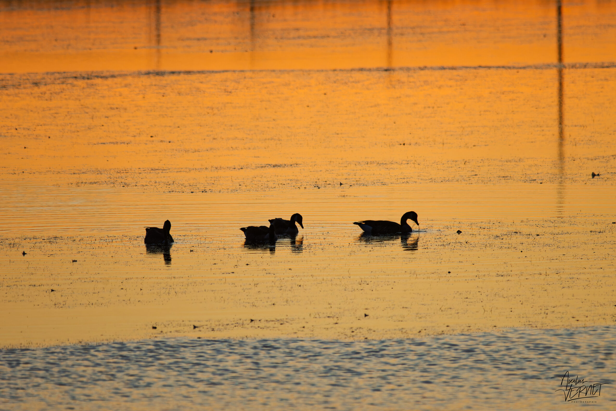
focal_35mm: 750
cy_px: 206
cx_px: 308
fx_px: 12833
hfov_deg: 2.7
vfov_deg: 1.8
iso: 800
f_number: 8
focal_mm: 500
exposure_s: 1/1000
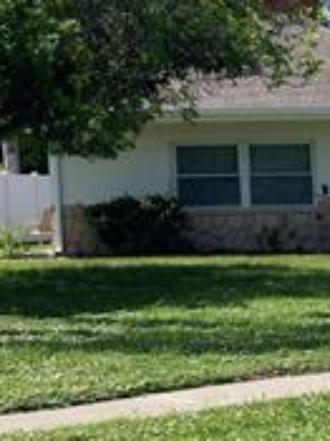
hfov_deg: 11.1
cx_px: 620
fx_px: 1565
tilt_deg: -6.1
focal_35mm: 123
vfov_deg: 15.9
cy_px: 386
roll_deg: +0.4
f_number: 1.8
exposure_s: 1/1621
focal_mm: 3.99
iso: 20
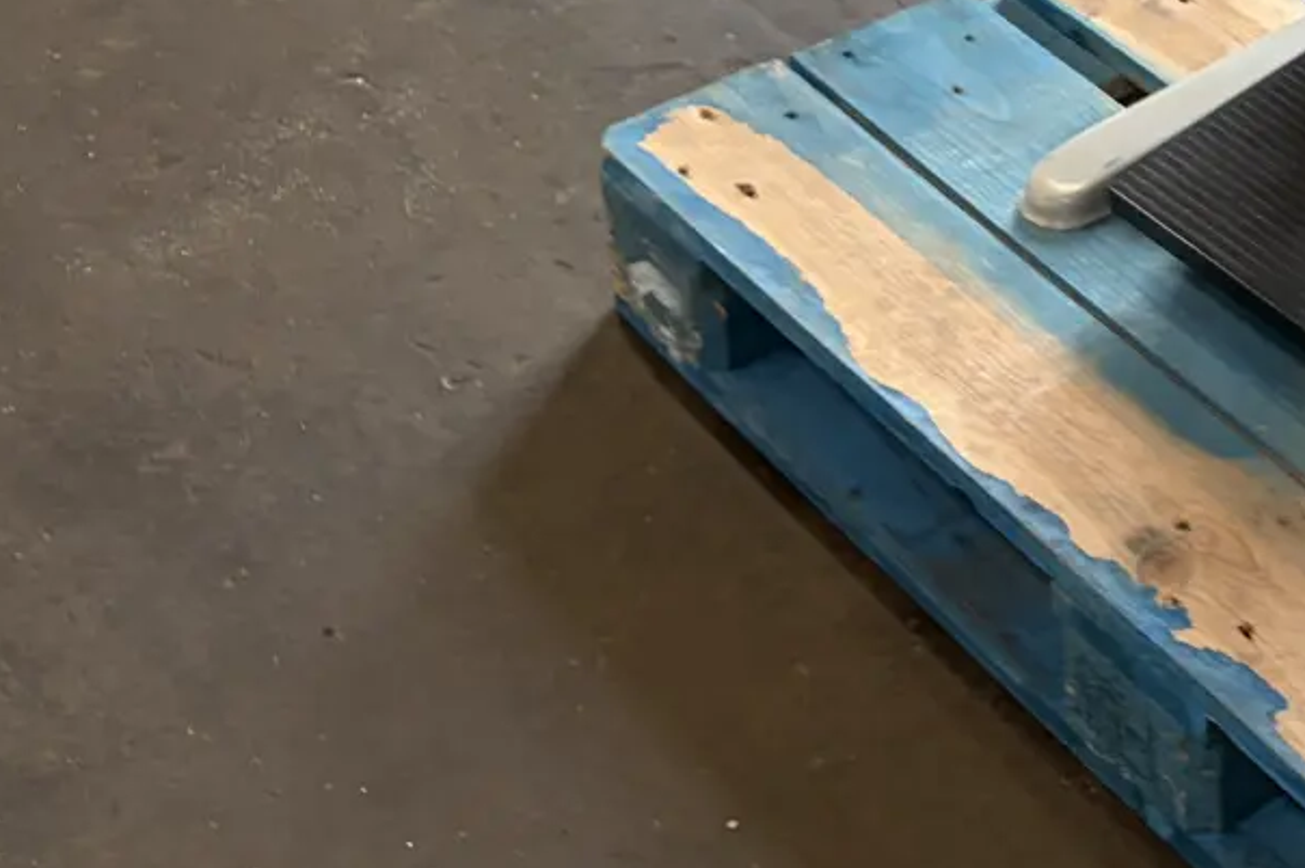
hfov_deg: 20.9
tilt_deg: -25.6
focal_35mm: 86
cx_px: 1819
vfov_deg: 15.1
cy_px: -281
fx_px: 3116
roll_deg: -4.7
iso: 160
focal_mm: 5.96
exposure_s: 1/50
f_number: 1.6
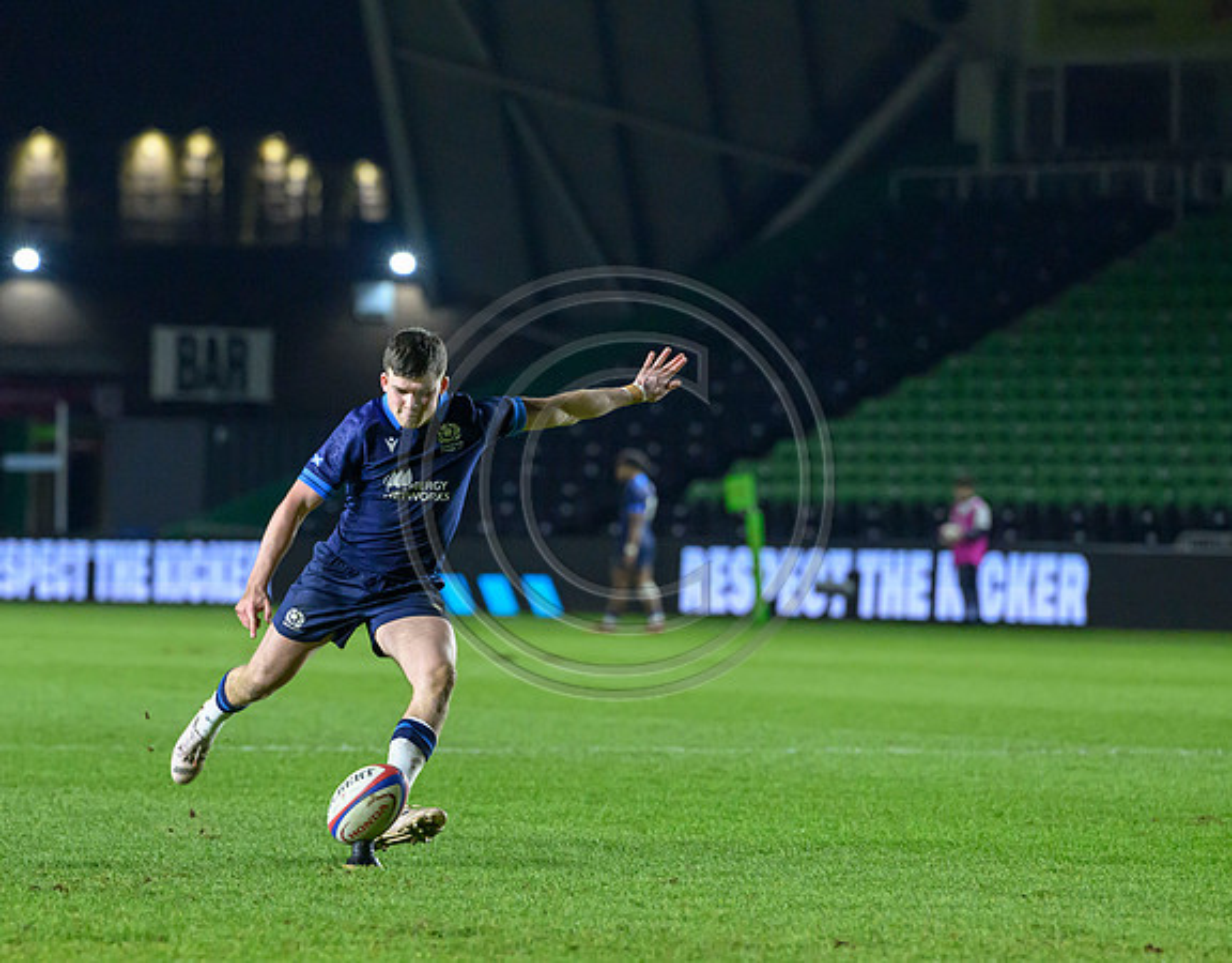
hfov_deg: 7.2
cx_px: 380
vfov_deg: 5.7
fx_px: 9726
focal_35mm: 269
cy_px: 533
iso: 8000
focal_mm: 200
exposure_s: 1/800
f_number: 4
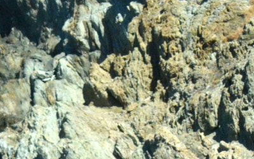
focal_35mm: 1095
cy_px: 184
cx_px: -351
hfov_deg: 1.9
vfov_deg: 1.2
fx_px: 7580
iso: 1000
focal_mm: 140
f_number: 22
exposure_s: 1/1250
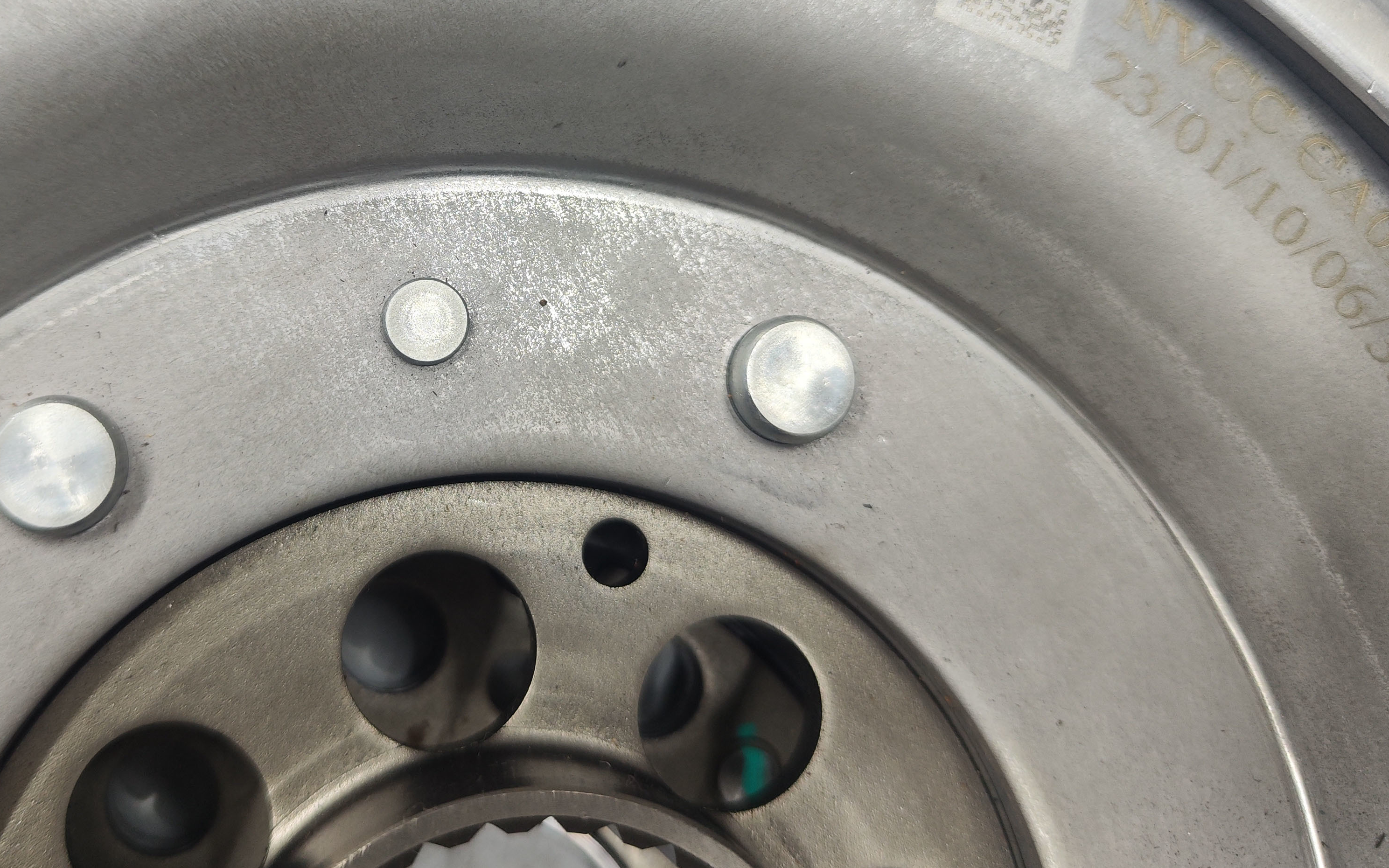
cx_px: 479
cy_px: 257
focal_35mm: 35
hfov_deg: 54.4
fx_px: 1325
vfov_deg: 35.7
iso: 307
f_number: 1.9
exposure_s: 1/59
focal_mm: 6.92
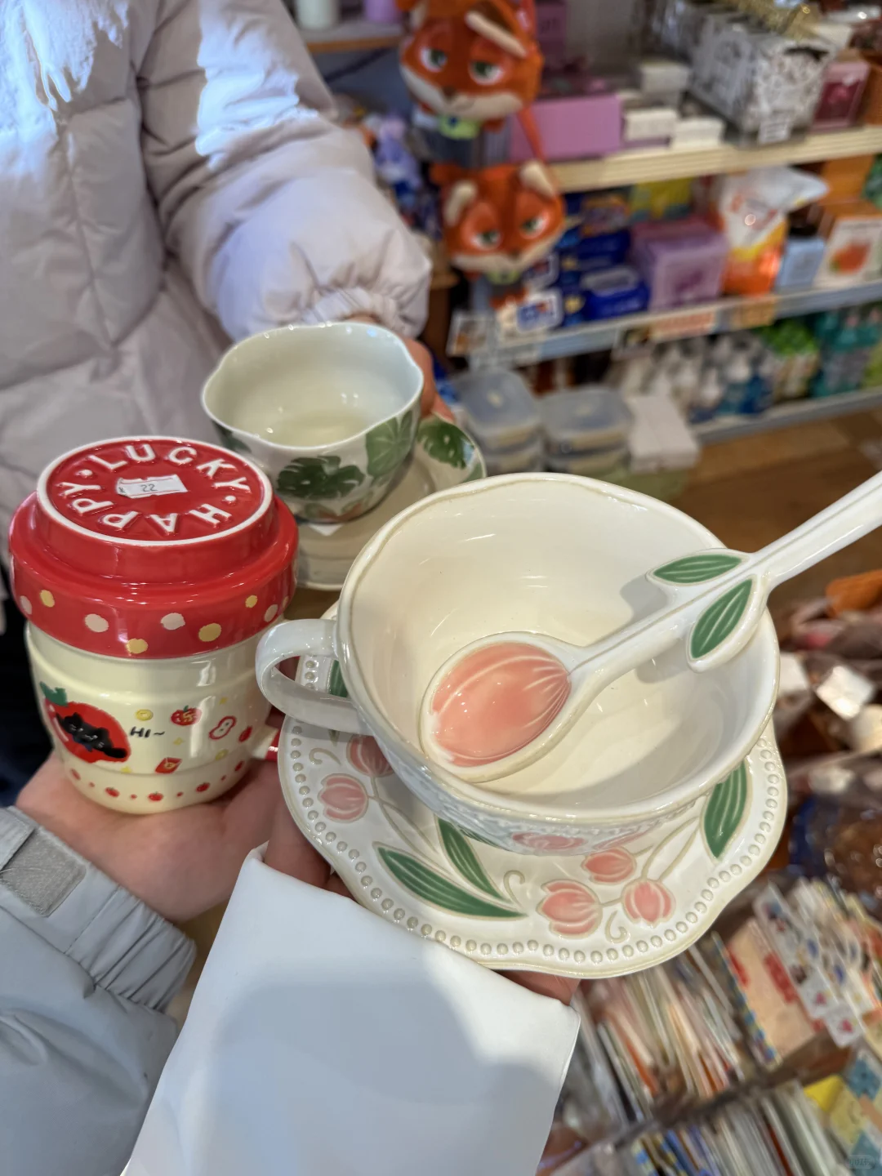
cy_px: 588
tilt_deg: -47.6
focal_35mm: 24
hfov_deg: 56.8
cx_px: 441
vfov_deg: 71.6
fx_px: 815
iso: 80
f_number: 1.78
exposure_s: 1/333
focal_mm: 6.76
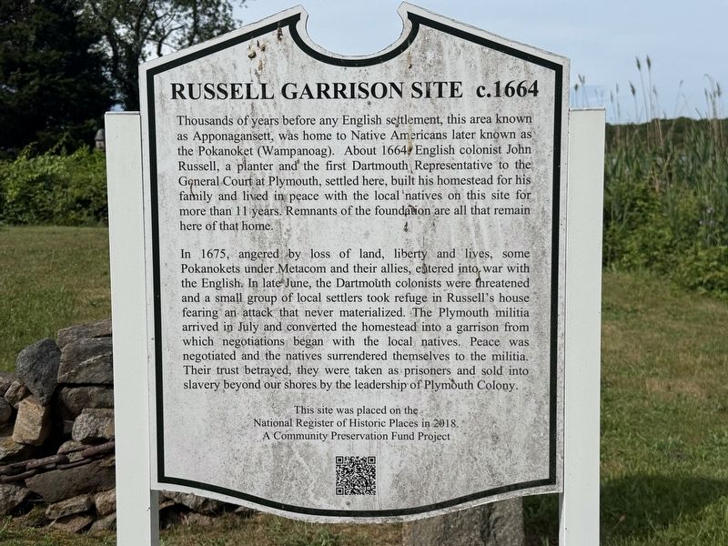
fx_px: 1009
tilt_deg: -6.3
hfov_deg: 39.7
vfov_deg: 30.3
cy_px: 273
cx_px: 364
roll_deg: +1.9
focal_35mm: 48
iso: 80
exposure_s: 1/9901
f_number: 1.78
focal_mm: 6.76
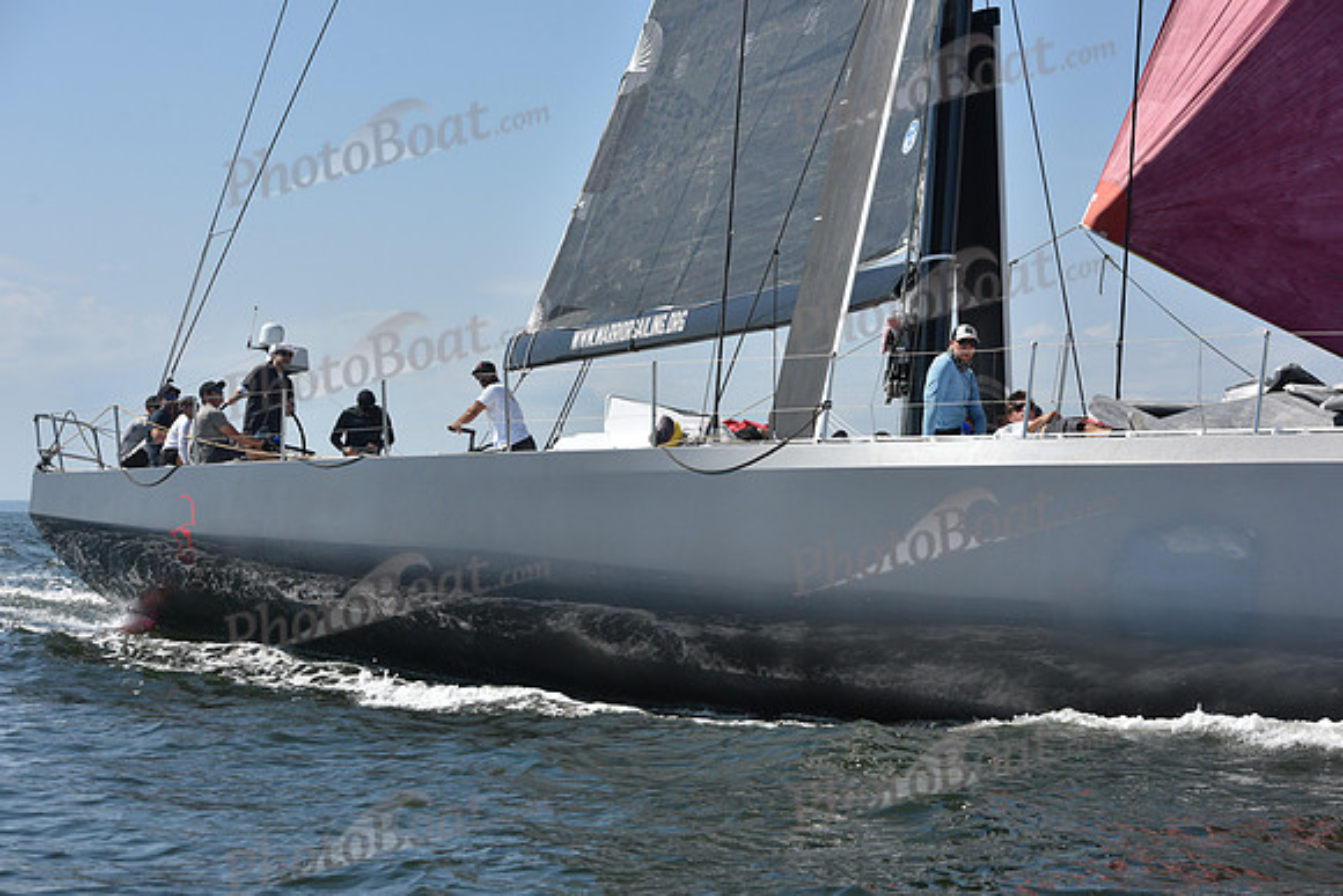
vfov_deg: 19.5
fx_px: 2612
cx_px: 672
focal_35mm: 70
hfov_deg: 28.8
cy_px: 448
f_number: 8
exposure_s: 1/1250
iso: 250
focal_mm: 70
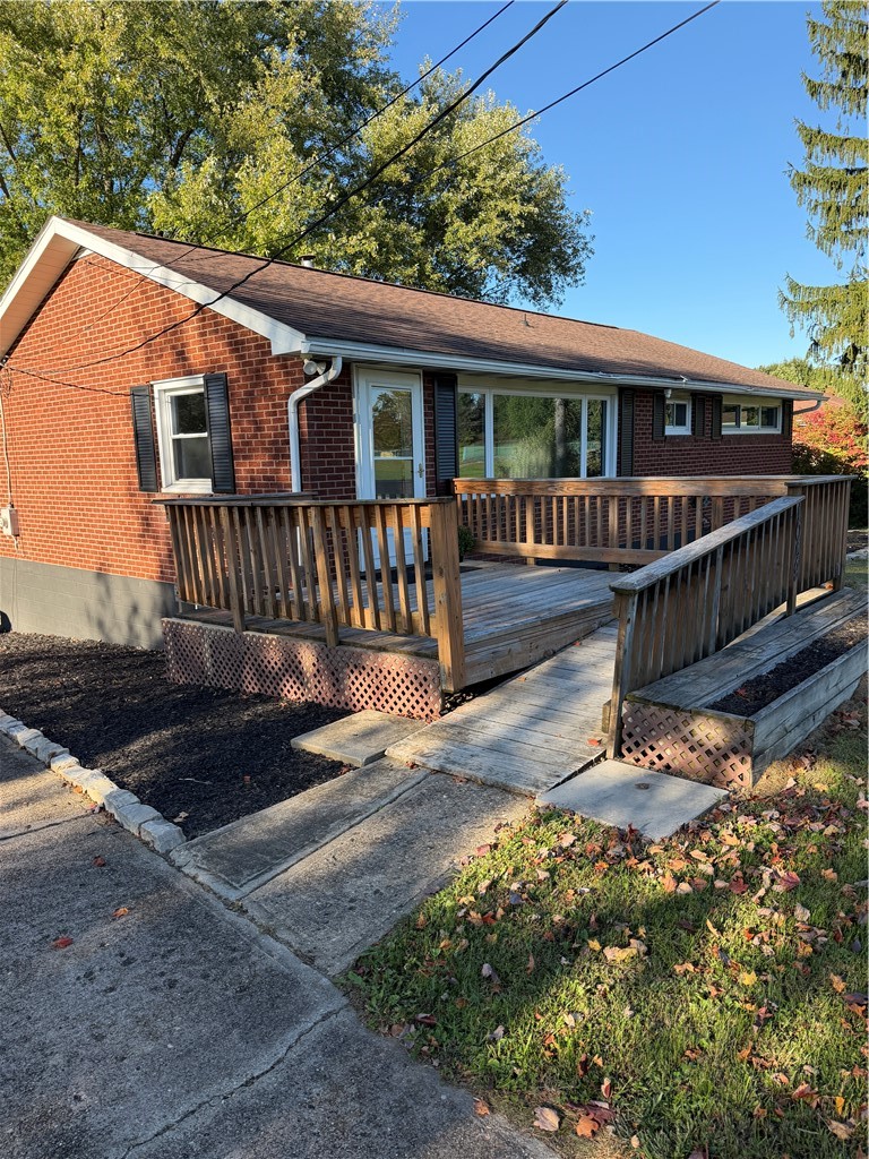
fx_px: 803
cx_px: 434
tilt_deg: -9.8
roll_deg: +0.9
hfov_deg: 56.8
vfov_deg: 71.6
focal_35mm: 24
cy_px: 580
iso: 100
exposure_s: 1/1271
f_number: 1.78
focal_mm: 6.76
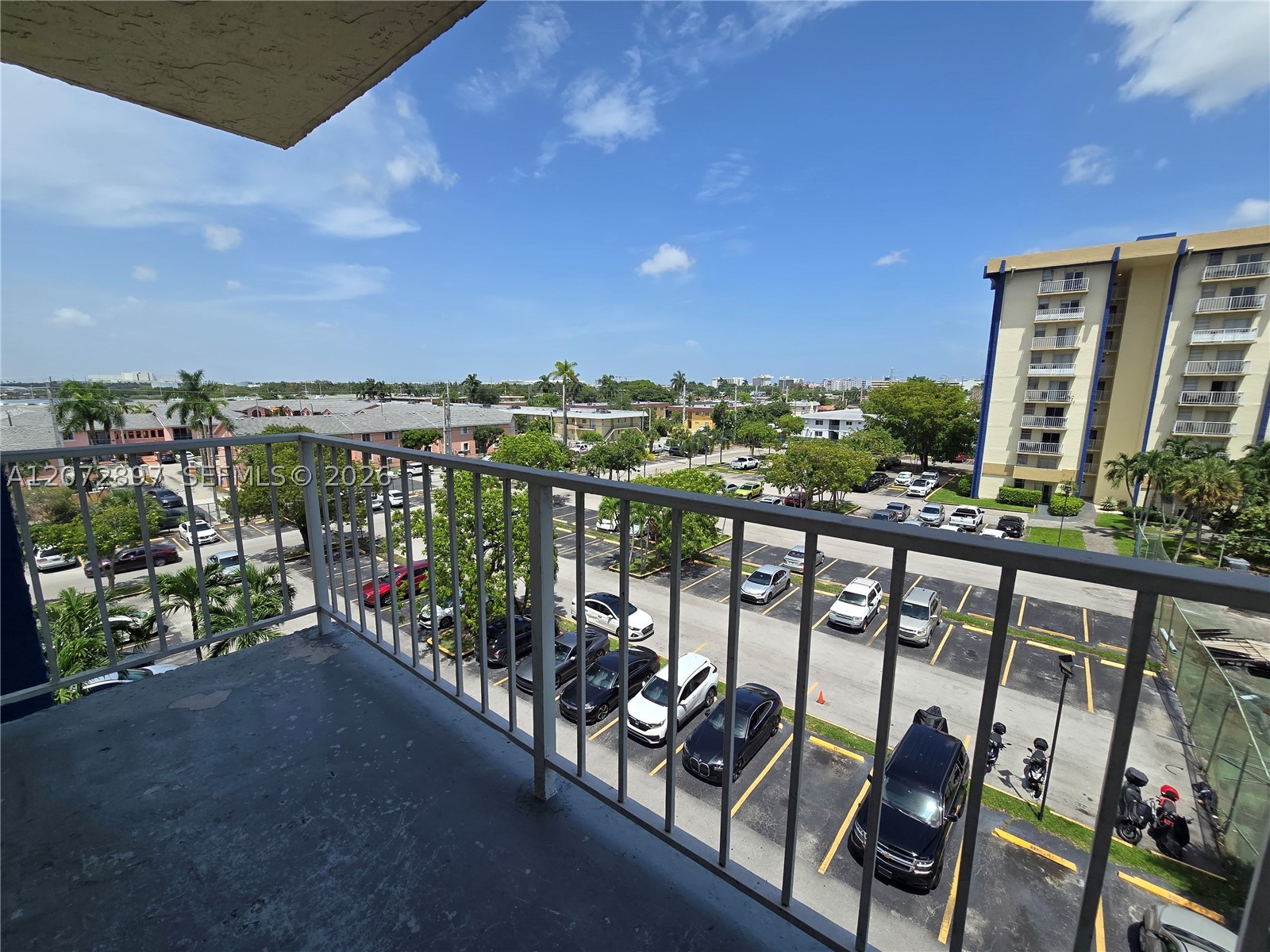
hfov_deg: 106.2
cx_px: 635
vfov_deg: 89.9
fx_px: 477
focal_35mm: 13
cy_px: 476
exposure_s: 1/2531
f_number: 2.2
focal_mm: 2.2
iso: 50
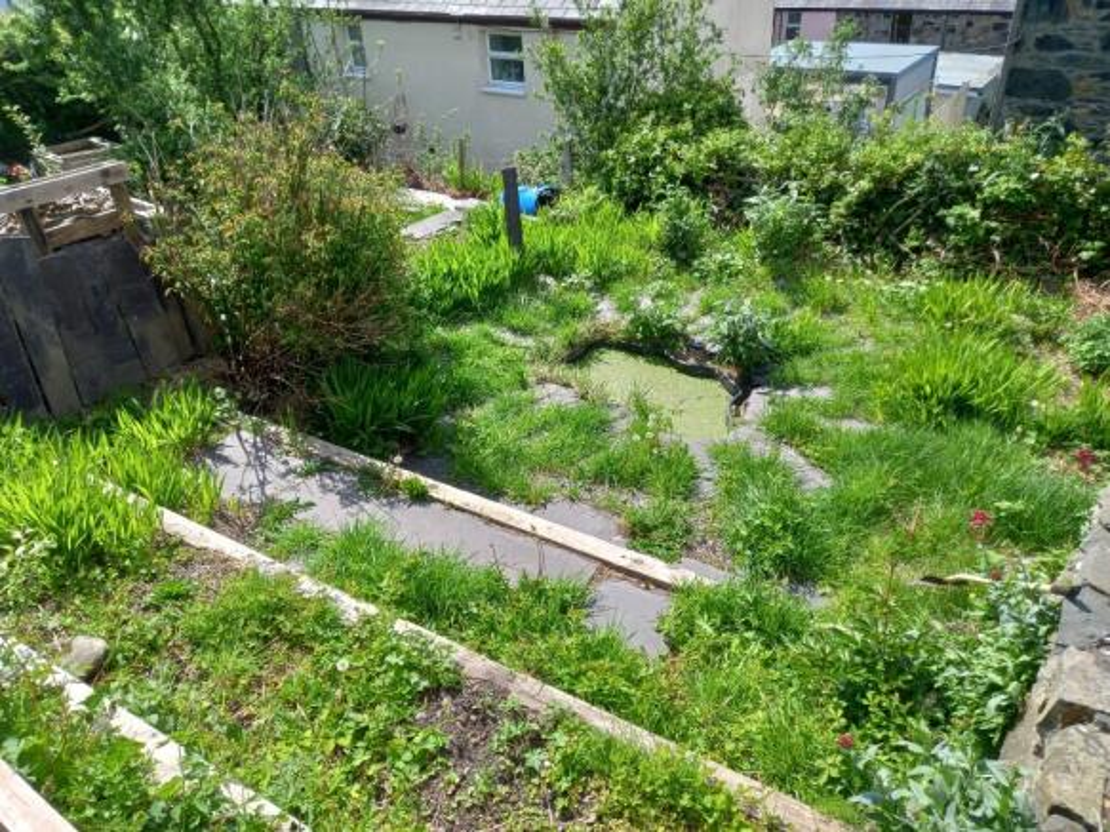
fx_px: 801
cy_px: 416
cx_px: 555
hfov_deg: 69.4
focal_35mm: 25
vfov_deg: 54.9
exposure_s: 1/322
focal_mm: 4.6
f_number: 2
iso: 25
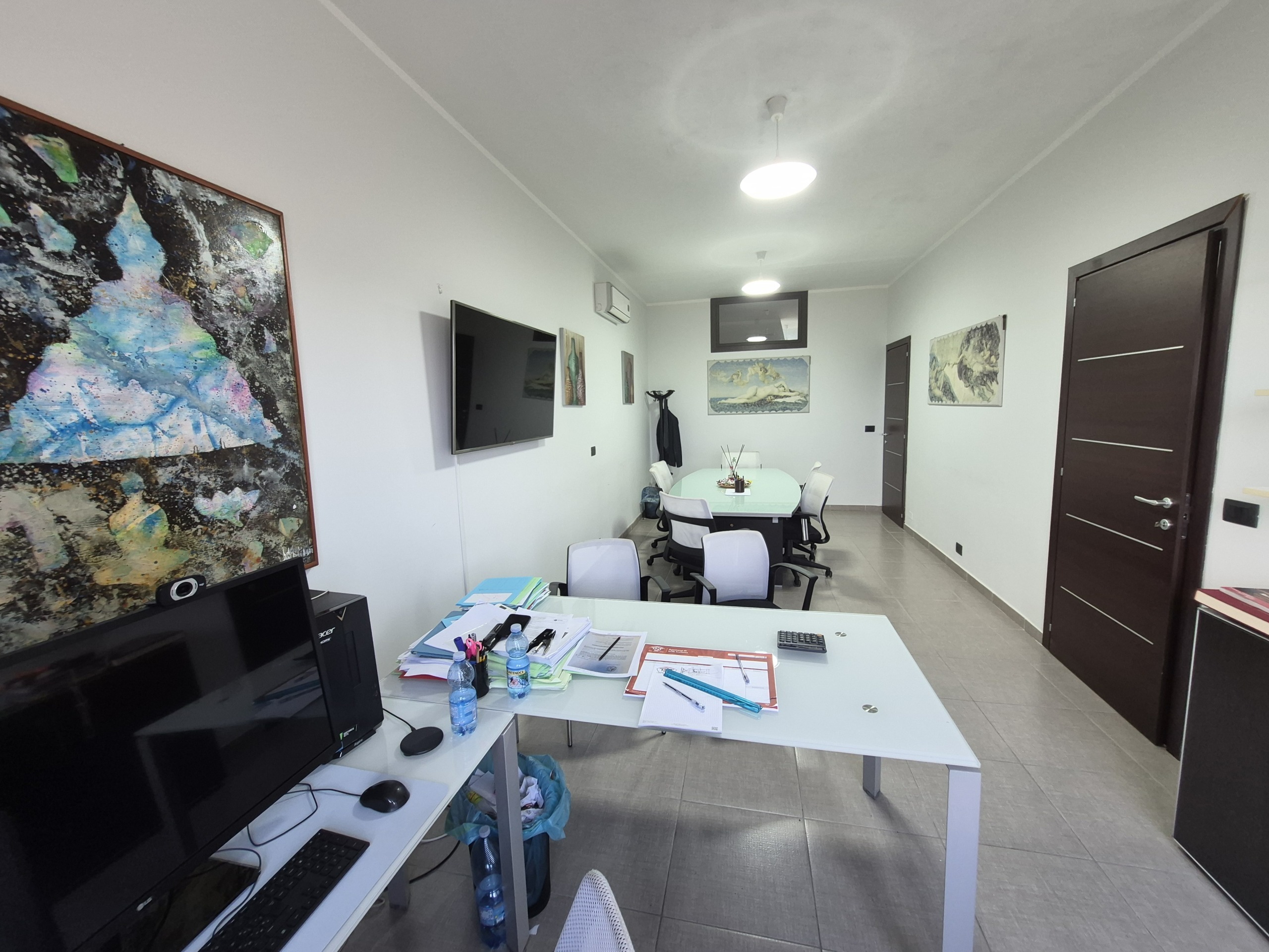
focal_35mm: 13
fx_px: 477
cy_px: 476
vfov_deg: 89.9
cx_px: 634
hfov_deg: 106.2
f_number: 2.2
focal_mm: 1.74
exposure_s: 1/50
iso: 160
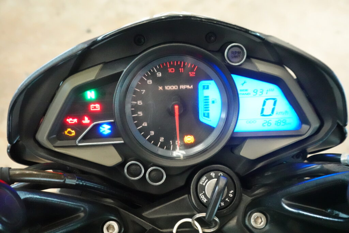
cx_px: 174
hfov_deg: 51.9
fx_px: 359
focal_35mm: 37
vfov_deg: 36.0
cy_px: 116
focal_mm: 13.54
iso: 6400
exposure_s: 1/125
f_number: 4
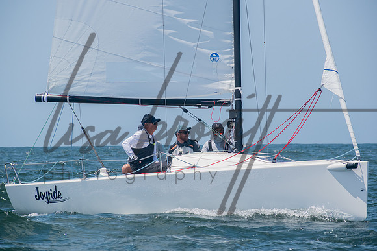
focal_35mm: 208
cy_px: 126
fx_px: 2184
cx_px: 185
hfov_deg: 9.9
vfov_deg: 6.6
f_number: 8
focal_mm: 135
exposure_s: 1/1600
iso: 400
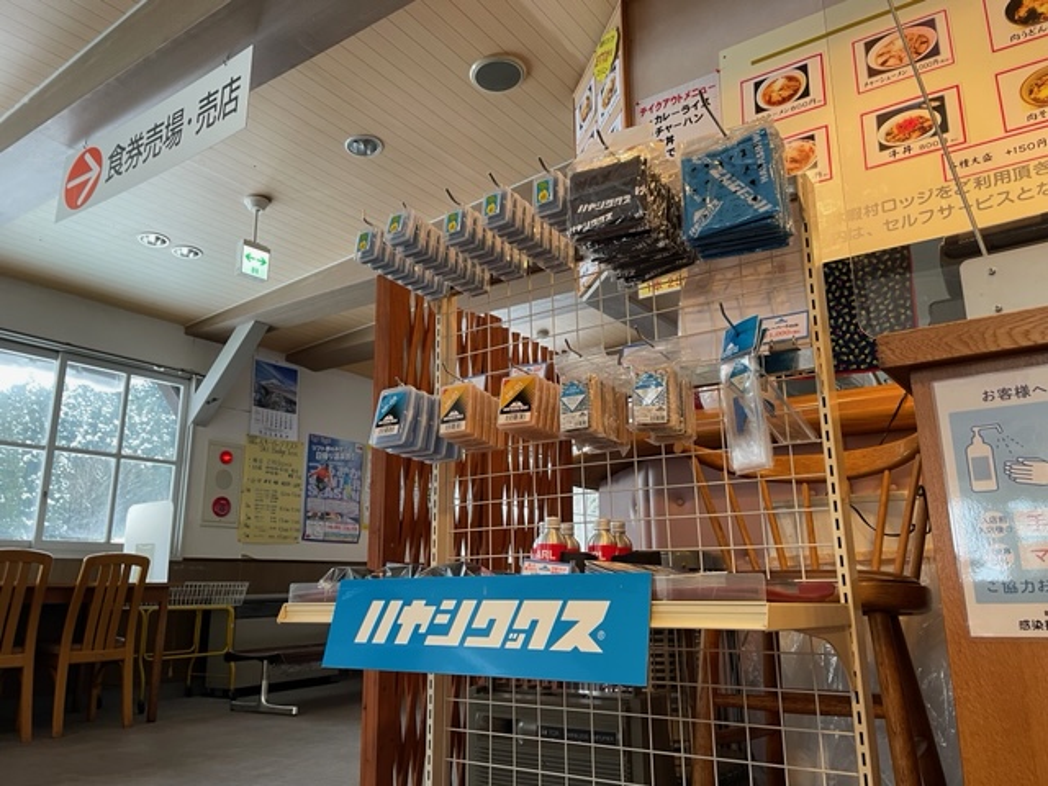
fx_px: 787
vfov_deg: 53.1
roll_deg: +1.5
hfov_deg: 67.3
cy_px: 393
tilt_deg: +13.4
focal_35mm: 26
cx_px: 524
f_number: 1.6
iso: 100
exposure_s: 1/50
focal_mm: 4.2
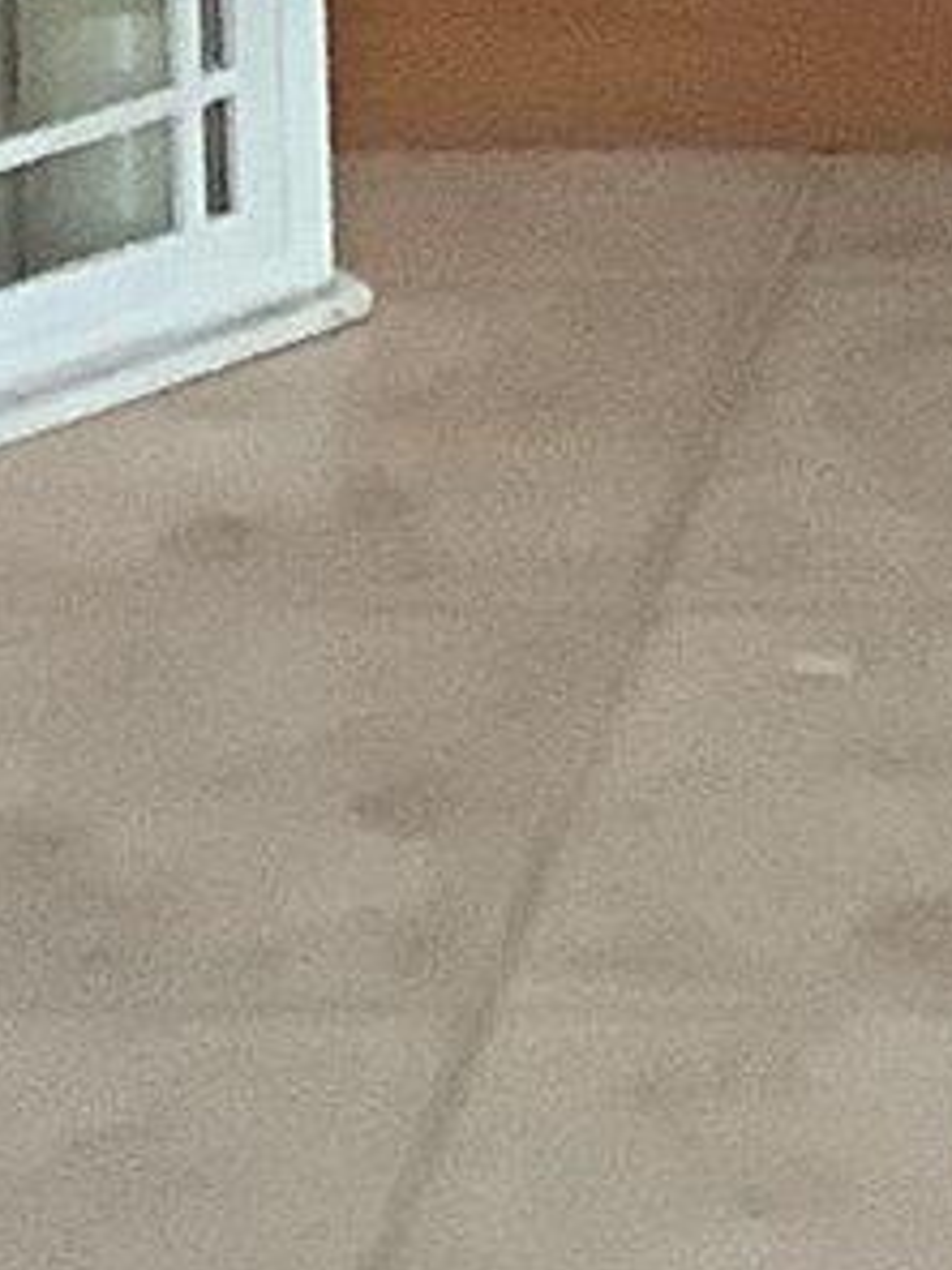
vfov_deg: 7.4
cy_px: -2253
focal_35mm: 241
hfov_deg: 6.1
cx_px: 1561
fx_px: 8837
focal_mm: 3.3
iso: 160
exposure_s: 1/60
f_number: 2.4
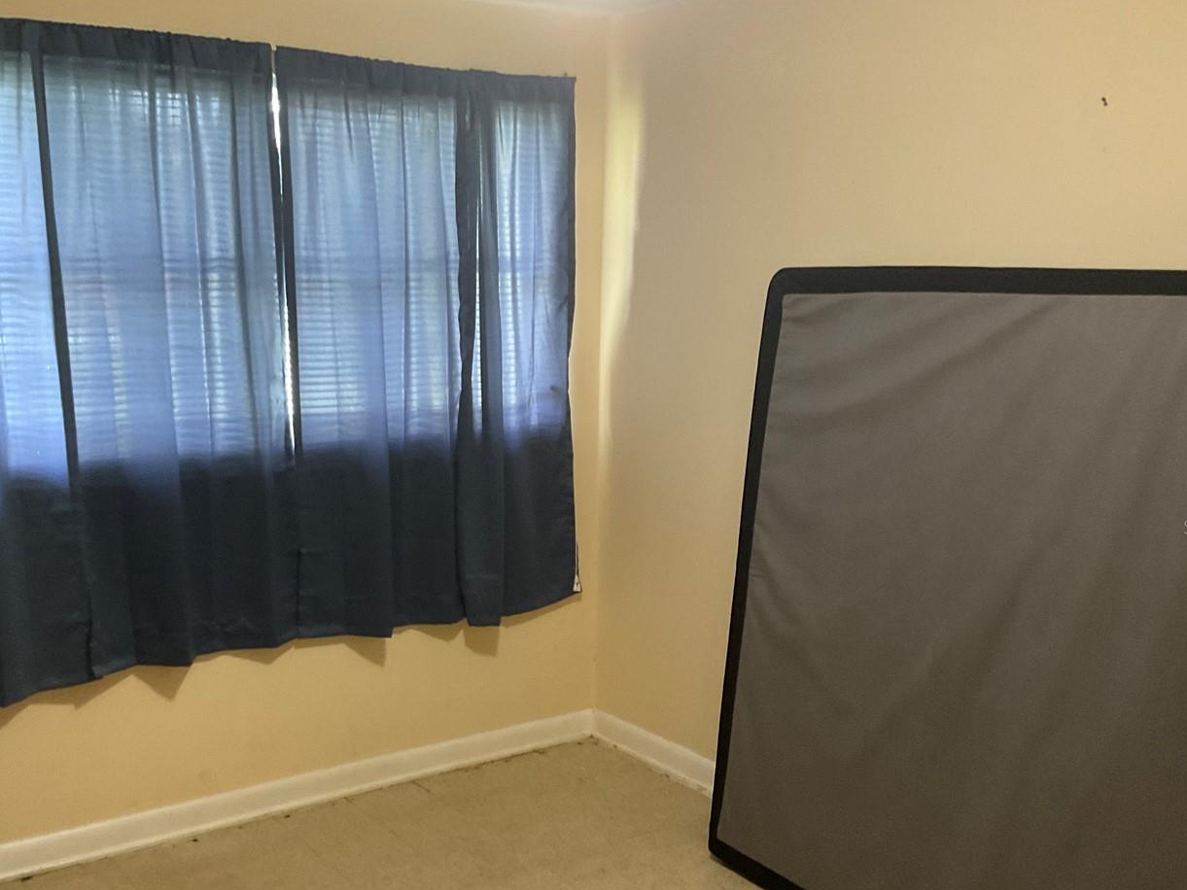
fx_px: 1303
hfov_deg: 48.8
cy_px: 527
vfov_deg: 37.6
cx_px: 498
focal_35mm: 38
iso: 250
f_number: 1.8
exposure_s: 1/30
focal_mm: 3
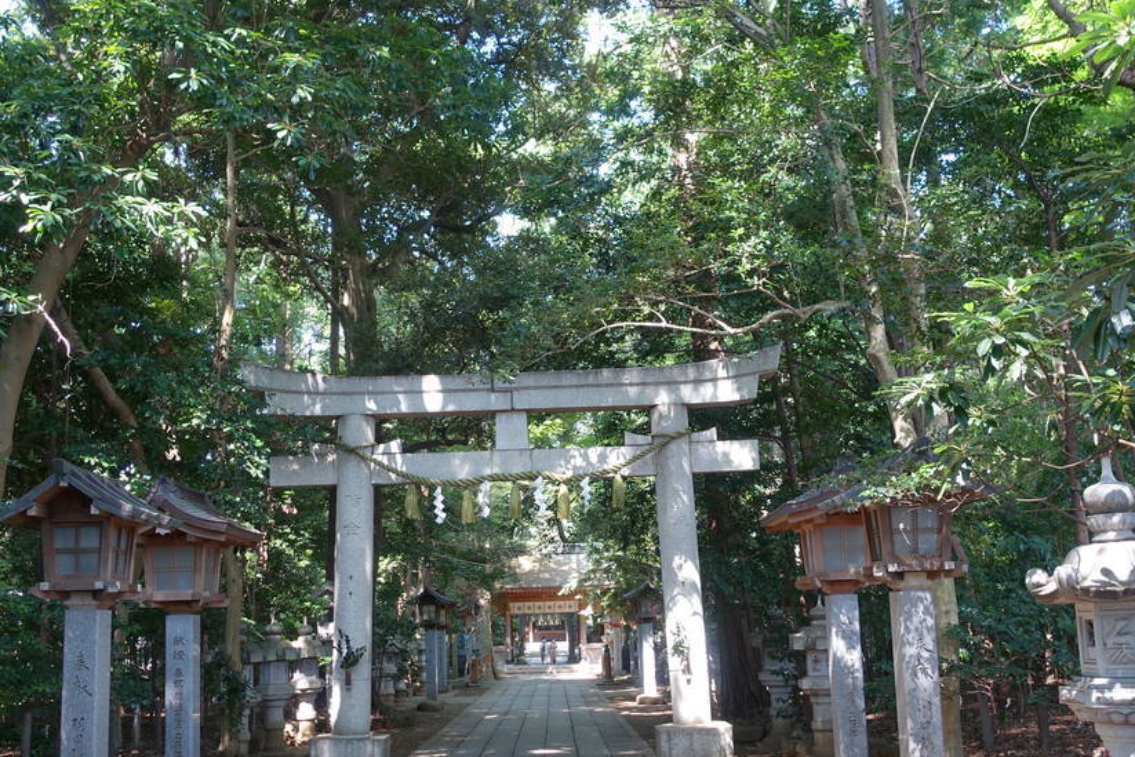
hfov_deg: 54.4
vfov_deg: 37.5
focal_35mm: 35
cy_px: 506
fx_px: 1104
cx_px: 541
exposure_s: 1/30
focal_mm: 8.8
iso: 125
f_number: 2.8
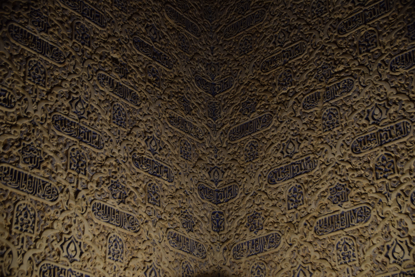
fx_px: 795
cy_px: 138
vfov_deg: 19.7
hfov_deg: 29.2
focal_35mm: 69
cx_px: 208
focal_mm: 46
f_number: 4.8
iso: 400
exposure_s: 1/100
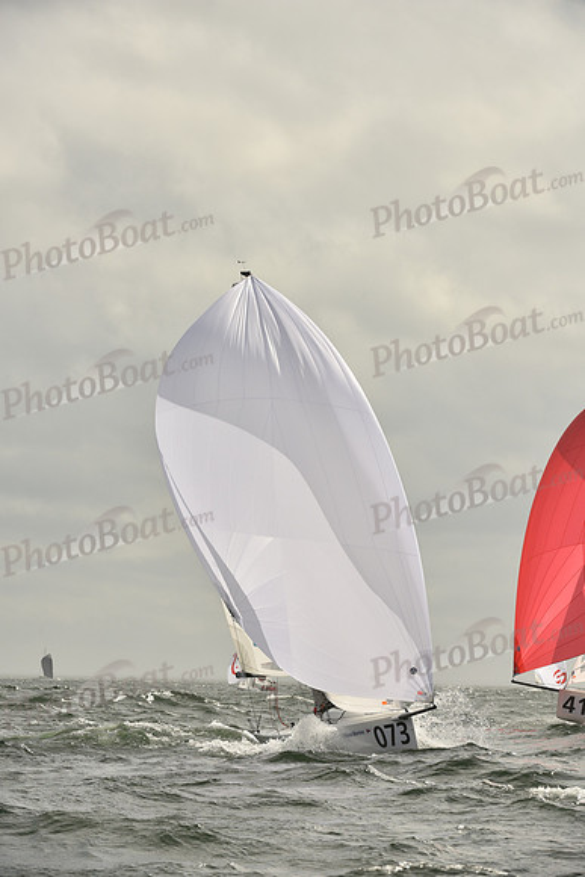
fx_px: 4872
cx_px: 292
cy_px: 438
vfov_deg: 10.3
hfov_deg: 6.9
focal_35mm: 200
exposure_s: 1/1600
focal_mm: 200
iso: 320
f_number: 9
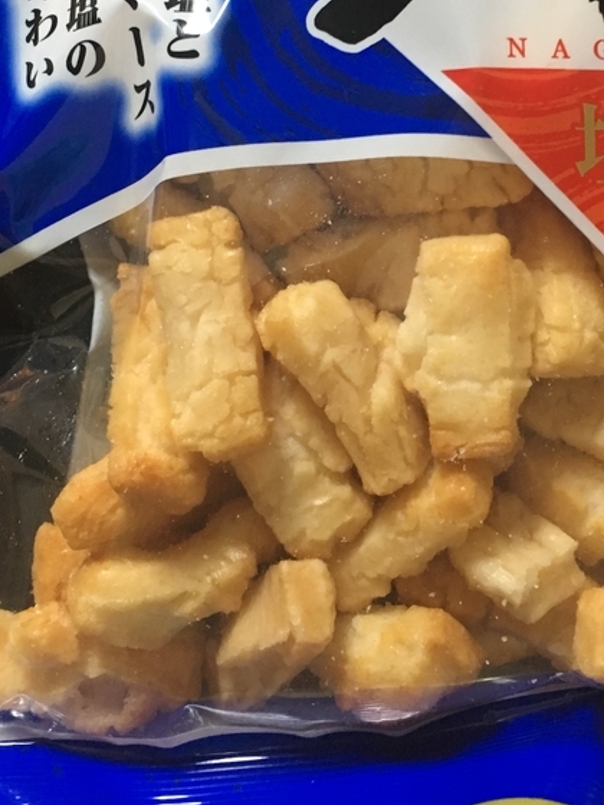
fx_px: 1233
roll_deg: -1.5
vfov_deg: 35.5
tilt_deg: -41.0
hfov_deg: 27.4
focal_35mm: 53
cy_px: 214
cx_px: 394
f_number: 2.2
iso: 160
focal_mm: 4.15
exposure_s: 1/30
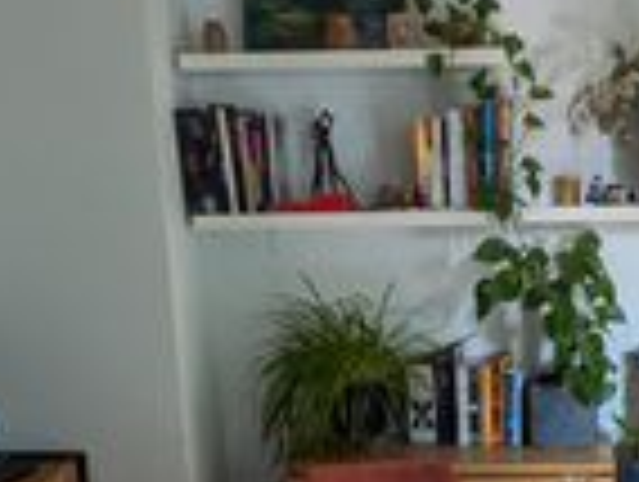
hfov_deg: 31.6
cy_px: 435
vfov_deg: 24.2
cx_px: 531
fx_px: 1091
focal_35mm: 59
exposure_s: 1/100
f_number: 2.2
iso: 60
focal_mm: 1.83
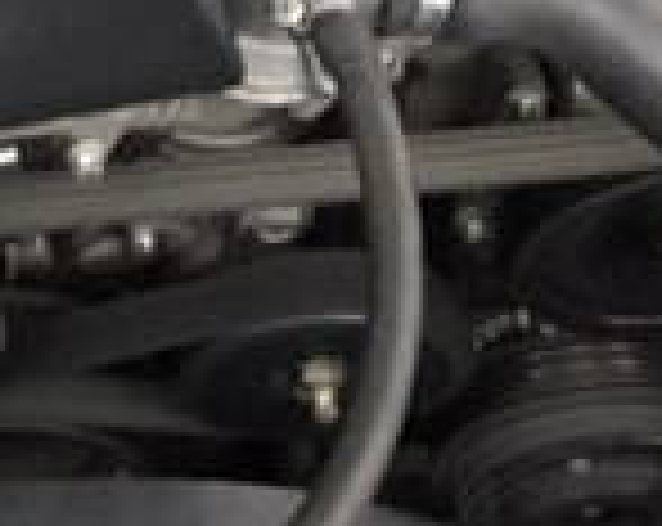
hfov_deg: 15.2
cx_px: -99
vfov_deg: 12.0
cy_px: -227
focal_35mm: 123
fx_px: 2405
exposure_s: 1/17
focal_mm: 3.7
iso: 200
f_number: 1.9
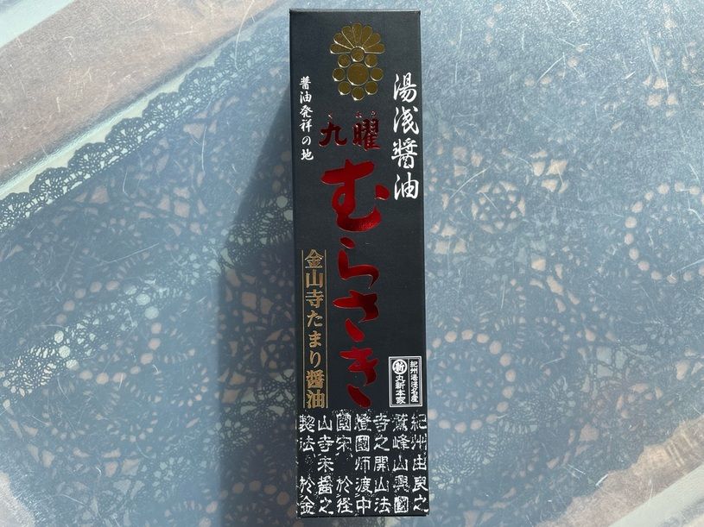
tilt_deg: -89.3
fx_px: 529
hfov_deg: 67.3
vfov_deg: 53.1
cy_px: 264
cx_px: 352
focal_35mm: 26
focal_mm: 4.2
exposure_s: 1/734
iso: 32
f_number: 1.6
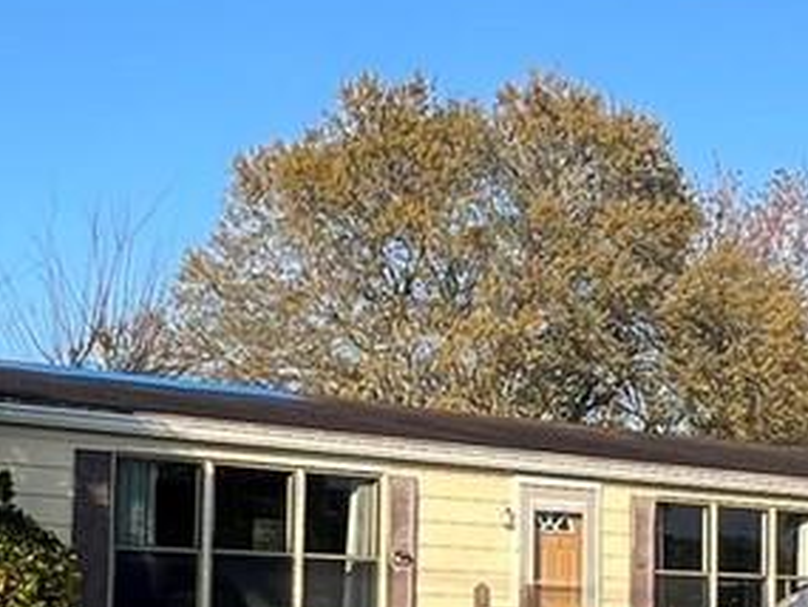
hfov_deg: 26.7
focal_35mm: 73
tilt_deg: +4.1
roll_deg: -1.6
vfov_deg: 20.0
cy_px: 485
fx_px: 1705
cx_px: 405
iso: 32
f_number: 1.8
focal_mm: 1.57
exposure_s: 1/1155
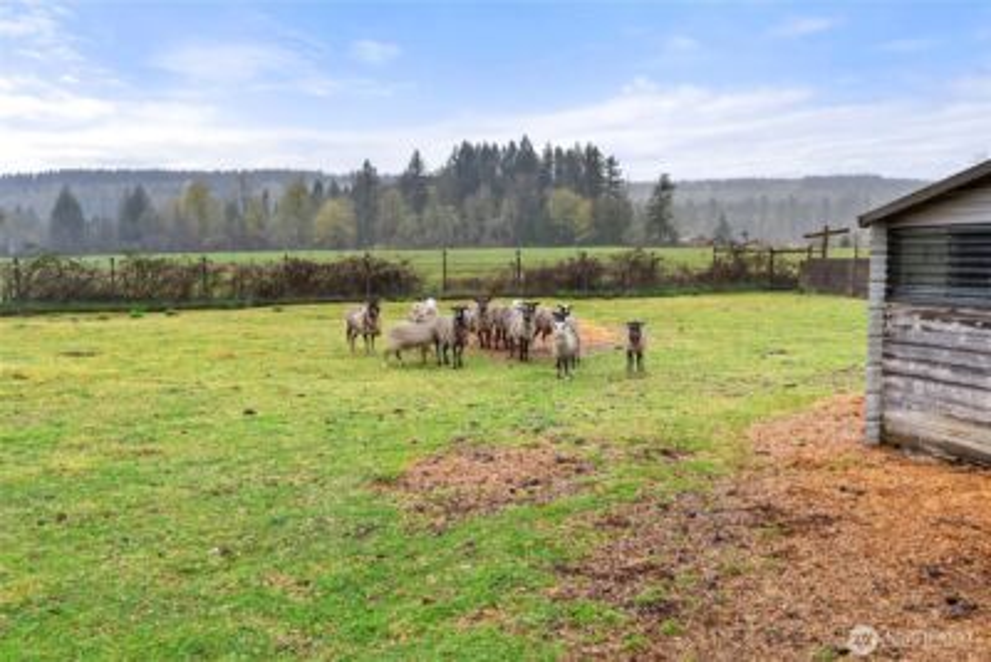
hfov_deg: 54.4
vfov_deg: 37.9
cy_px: 331
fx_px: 964
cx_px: 496
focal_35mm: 35
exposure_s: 1/3
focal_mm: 35
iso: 80
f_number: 22
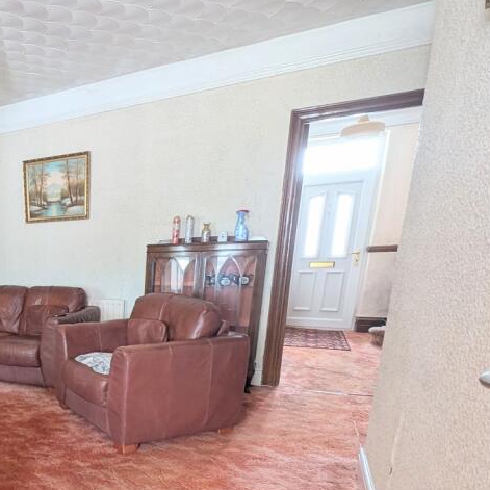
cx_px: 2
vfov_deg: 59.8
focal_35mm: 25
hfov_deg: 50.9
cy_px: 364
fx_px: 400
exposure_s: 1/28.6
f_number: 2.2
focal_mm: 1.95
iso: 175
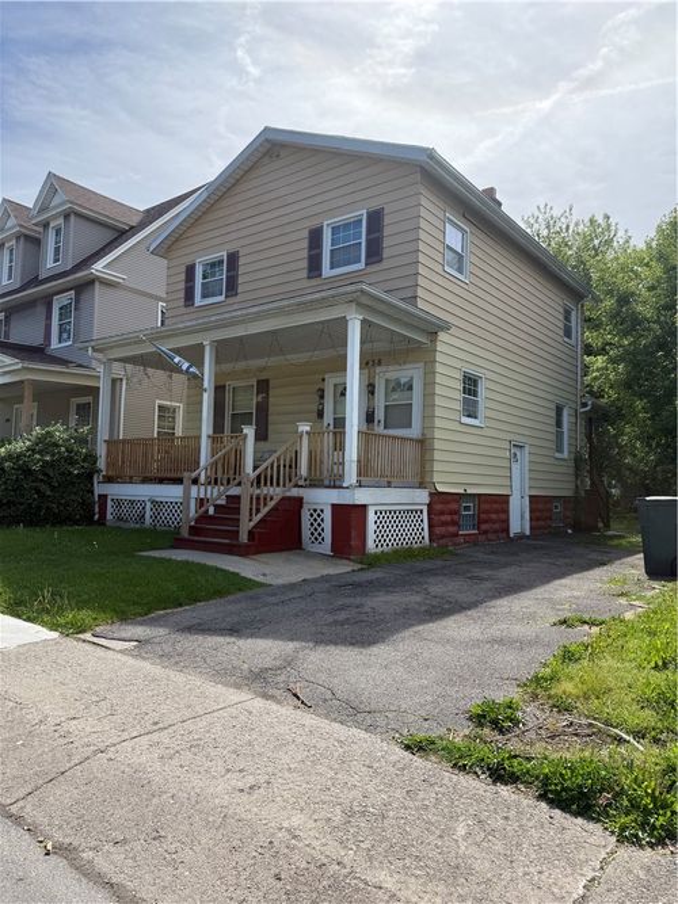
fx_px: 627
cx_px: 339
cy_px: 452
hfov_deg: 56.8
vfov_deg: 71.6
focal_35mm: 24
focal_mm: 6.76
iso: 80
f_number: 1.78
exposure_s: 1/3021
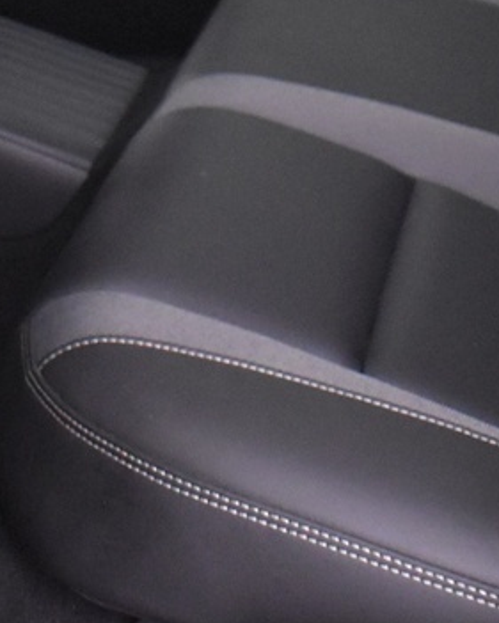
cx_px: 245
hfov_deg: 13.2
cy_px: -259
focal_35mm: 117
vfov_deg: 15.4
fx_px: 2159
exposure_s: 1/8
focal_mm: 18
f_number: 3.5
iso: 3200
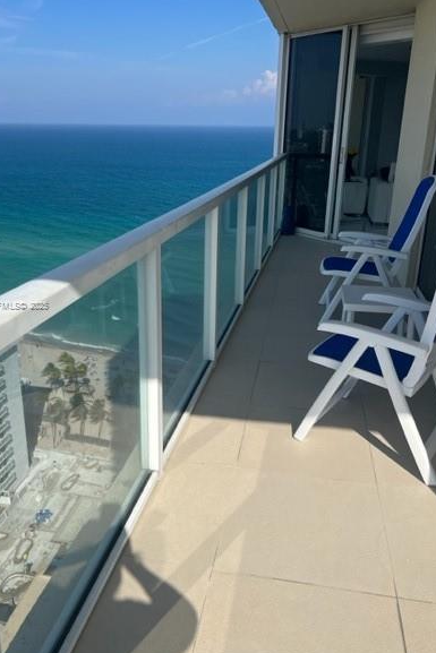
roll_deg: -0.8
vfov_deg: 61.9
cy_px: 306
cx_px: 206
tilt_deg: -17.7
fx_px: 545
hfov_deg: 43.6
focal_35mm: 30
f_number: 1.5
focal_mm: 5.7
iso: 50
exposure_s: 1/6211
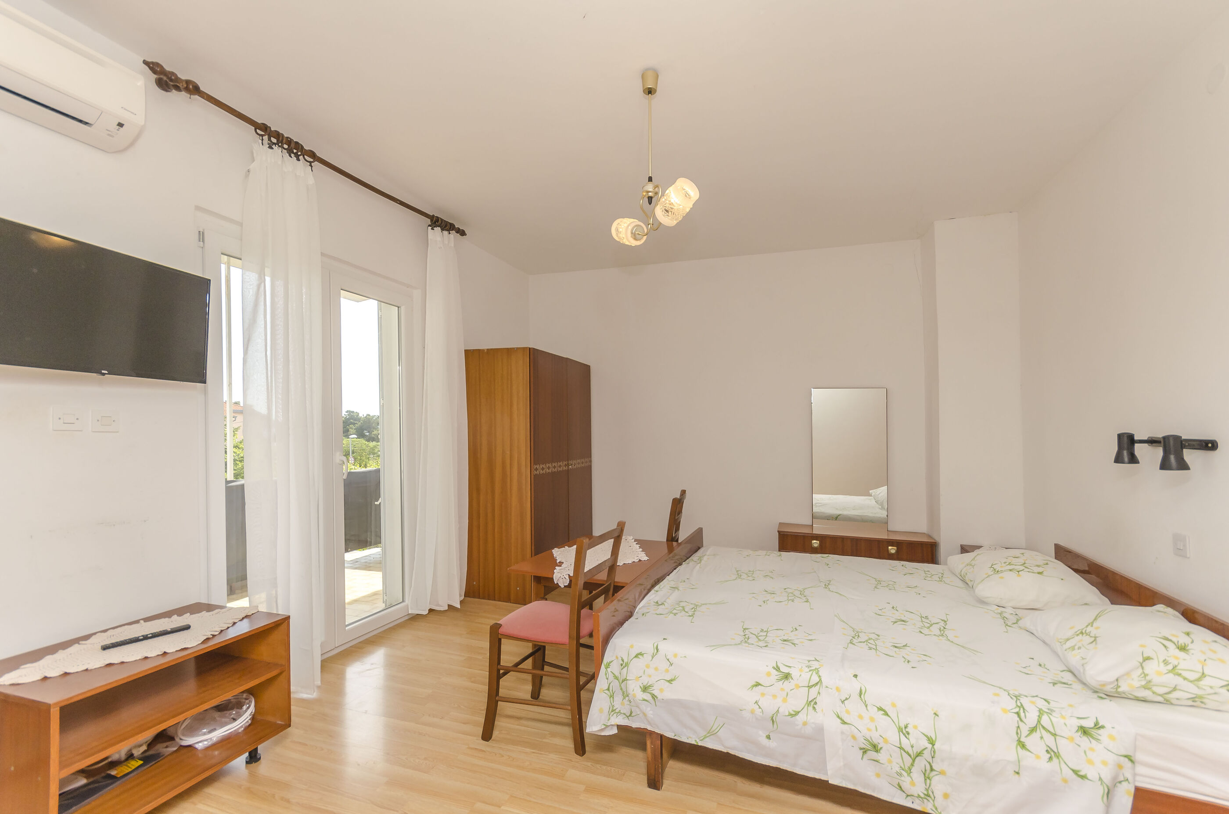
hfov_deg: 100.5
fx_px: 511
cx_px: 614
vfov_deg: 77.1
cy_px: 407
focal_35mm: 15
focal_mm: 10
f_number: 8
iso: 100
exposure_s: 1/200
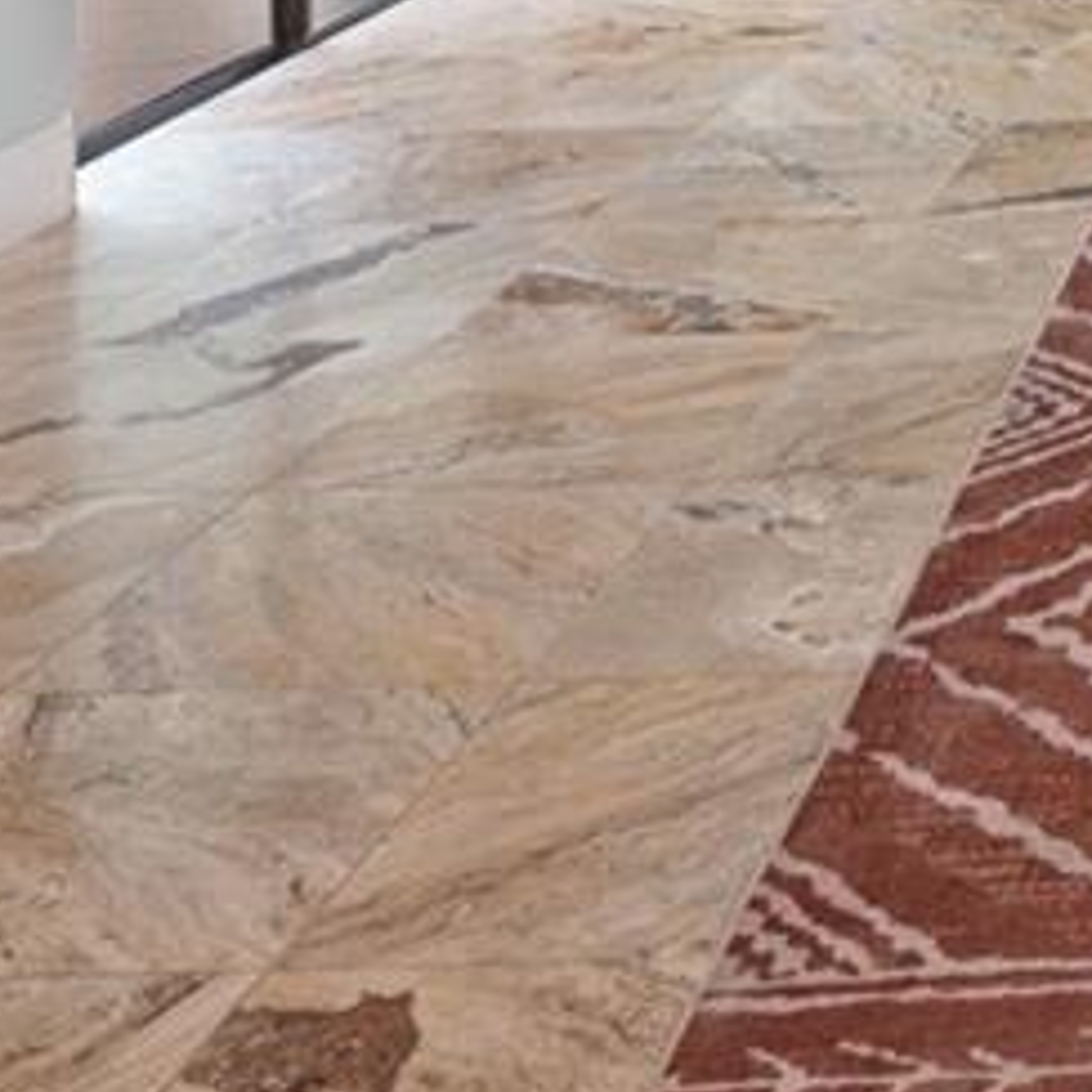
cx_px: 1790
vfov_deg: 18.9
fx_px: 2784
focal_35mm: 78
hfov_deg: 18.7
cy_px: -647
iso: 250
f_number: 6.3
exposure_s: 1/1.67
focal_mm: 14
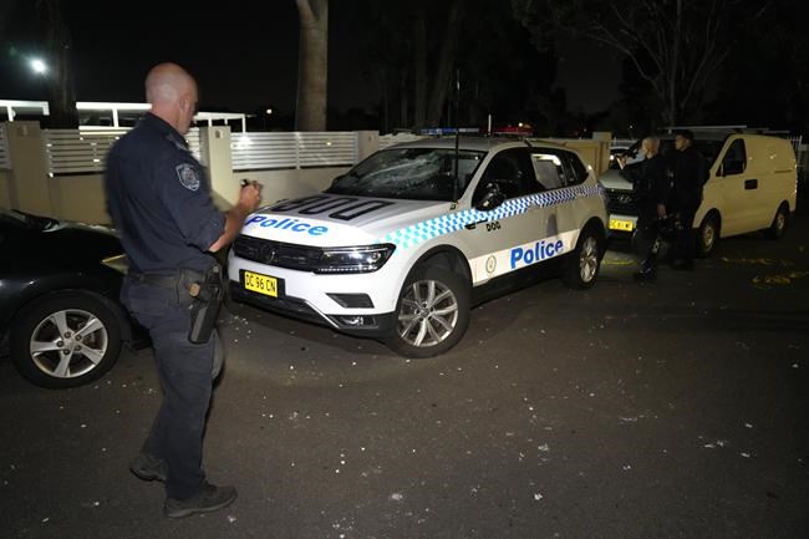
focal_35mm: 25
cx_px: 404
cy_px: 270
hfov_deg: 71.5
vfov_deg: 51.3
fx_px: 562
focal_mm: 25
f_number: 2.8
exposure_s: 1/50
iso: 6400
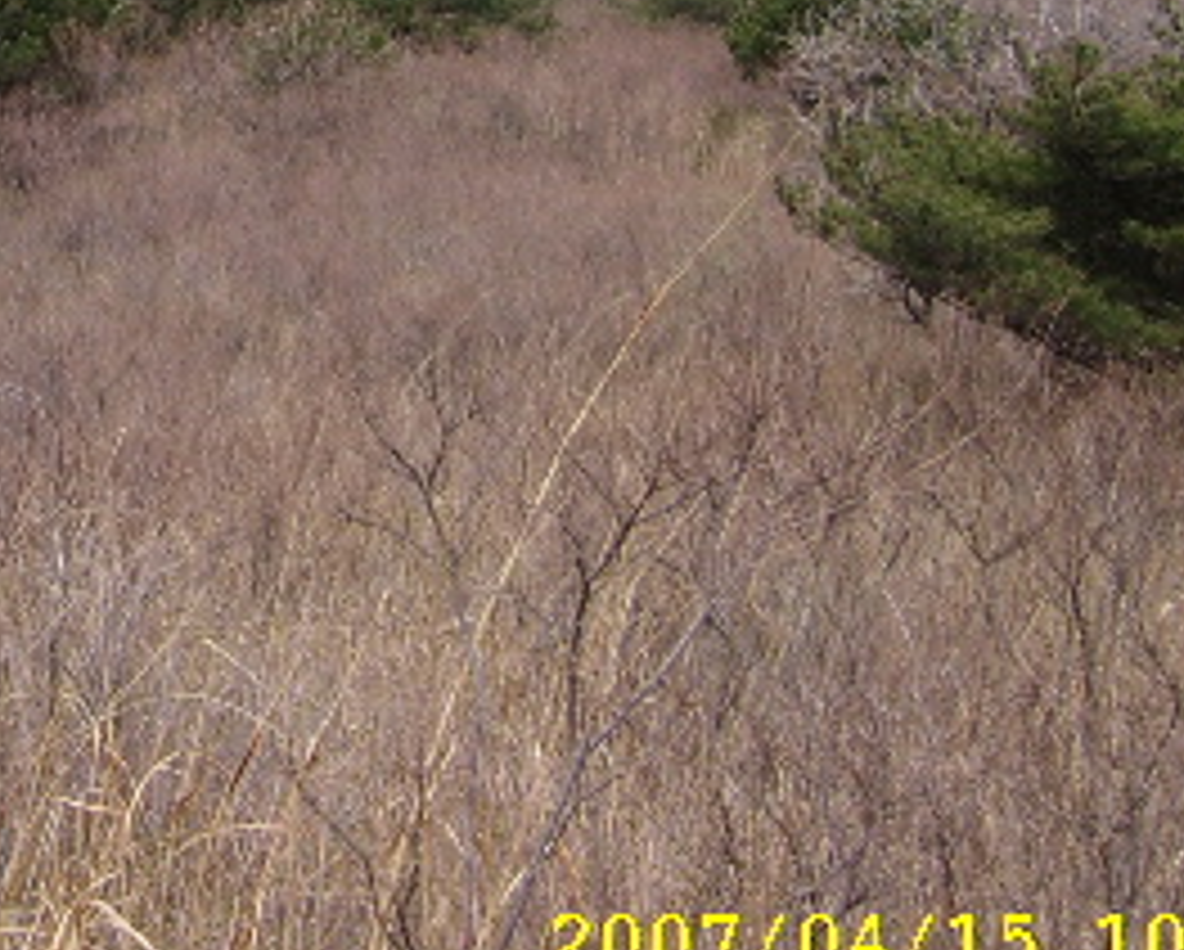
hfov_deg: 22.2
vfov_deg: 18.1
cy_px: 0
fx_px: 2912
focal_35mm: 83
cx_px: 27
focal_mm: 5.95
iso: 50
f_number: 5.8
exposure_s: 1/297
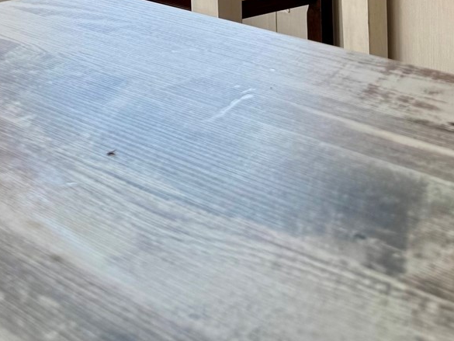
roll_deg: +1.6
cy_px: -242
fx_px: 1102
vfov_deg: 15.5
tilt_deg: -1.9
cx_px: -23
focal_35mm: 84
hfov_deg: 22.2
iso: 80
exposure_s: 1/278
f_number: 1.78
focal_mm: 6.76
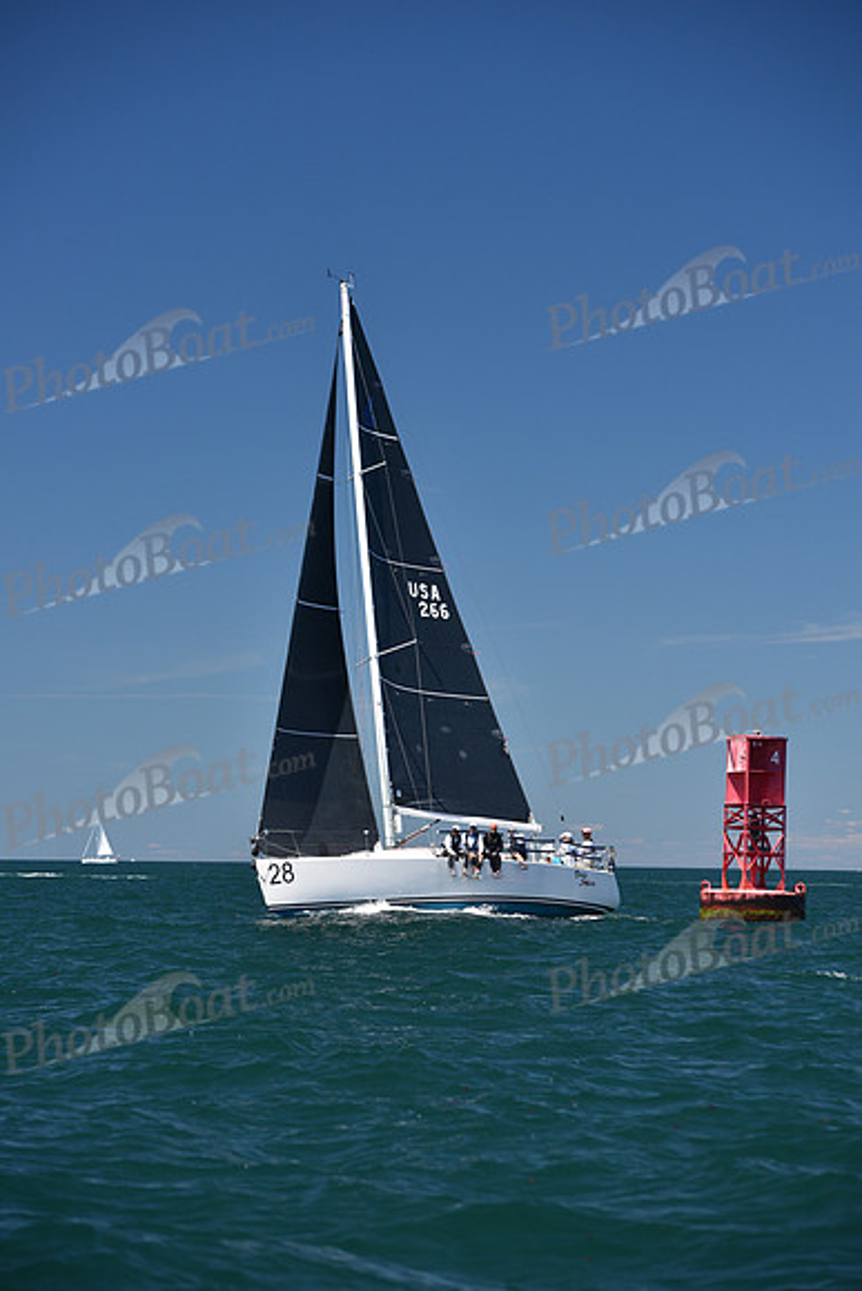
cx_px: 431
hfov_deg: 13.4
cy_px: 646
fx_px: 3661
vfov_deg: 20.0
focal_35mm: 102
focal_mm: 102
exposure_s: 1/800
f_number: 4.5
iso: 250
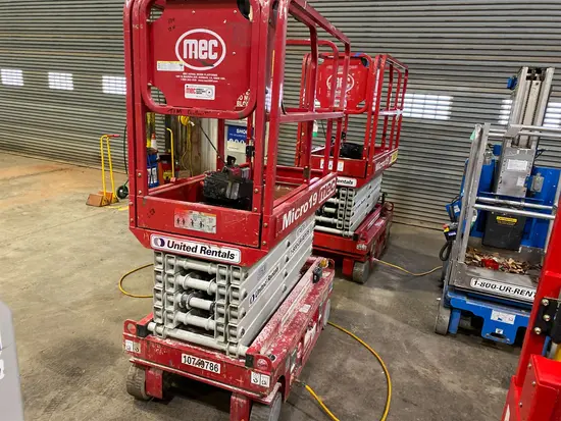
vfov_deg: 53.1
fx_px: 422
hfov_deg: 67.3
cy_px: 210
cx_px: 280
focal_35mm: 26
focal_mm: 4.25
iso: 400
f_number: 1.8
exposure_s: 1/40
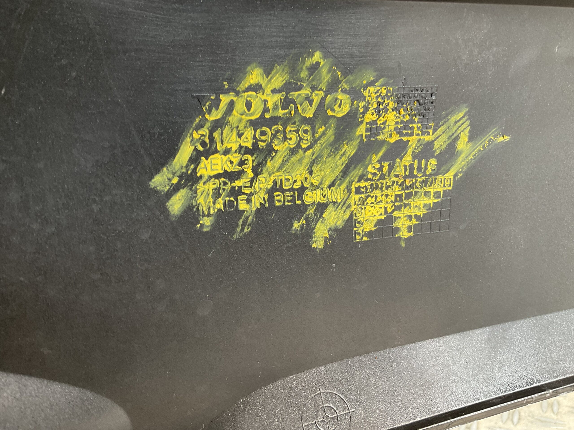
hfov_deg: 61.7
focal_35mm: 29
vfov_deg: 48.2
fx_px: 481
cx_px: 287
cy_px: 215
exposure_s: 1/60
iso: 50
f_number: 1.8
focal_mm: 3
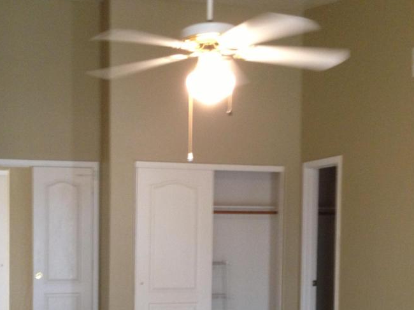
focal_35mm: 52
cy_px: 234
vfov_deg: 27.6
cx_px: 166
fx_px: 622
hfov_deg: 36.7
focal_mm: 4.13
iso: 250
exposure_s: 1/20
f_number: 2.4
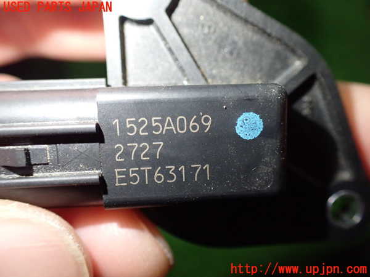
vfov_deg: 46.8
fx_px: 321
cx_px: 185
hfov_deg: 60.0
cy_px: 138
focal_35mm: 30
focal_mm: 5.4
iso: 640
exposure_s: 1/125
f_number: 2.3
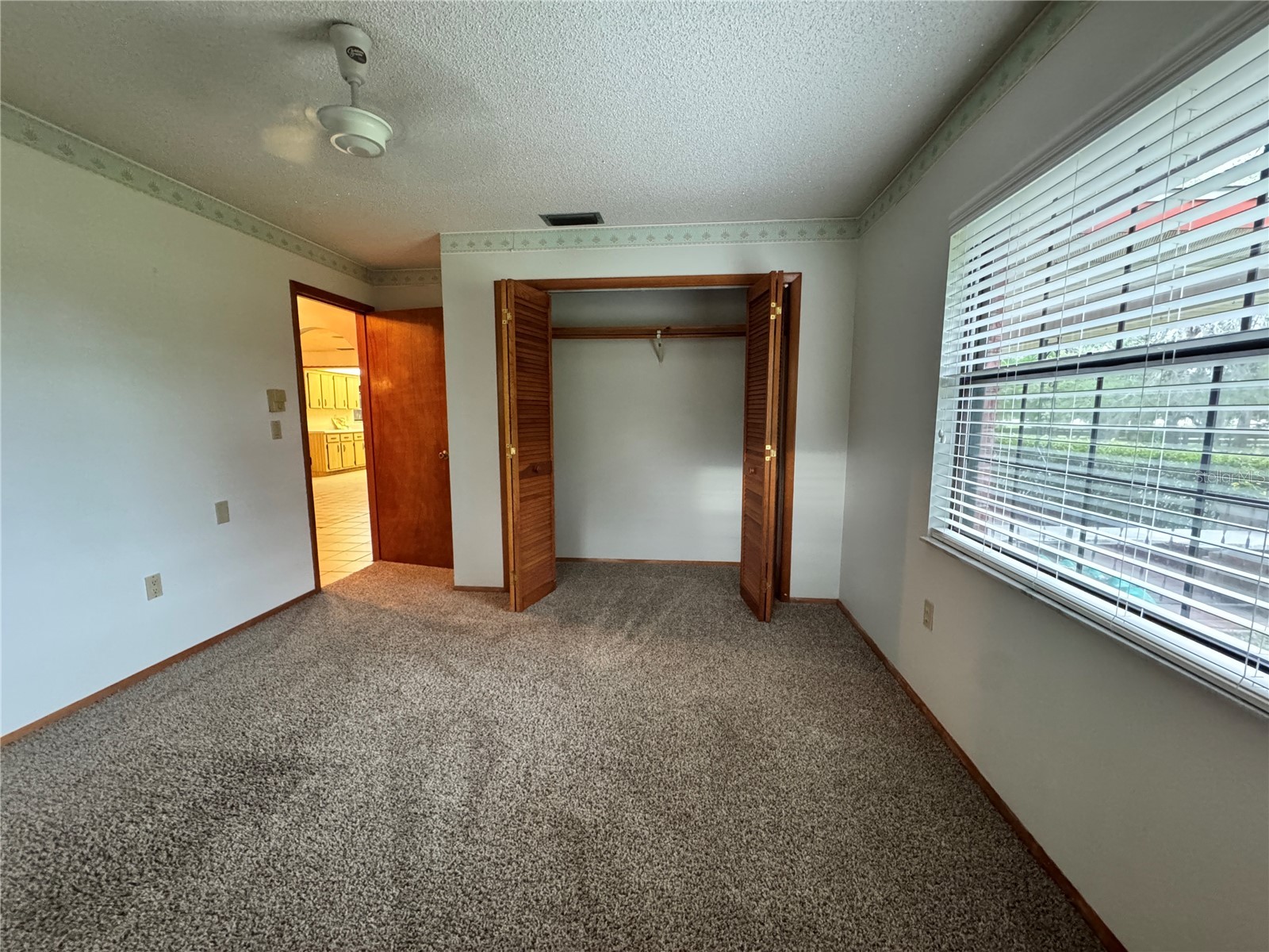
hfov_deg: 102.1
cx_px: 634
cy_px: 476
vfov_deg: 85.7
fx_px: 513
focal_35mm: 14
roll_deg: -0.2
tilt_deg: -7.0
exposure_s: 1/40
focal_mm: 2.22
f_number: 2.2
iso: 1000
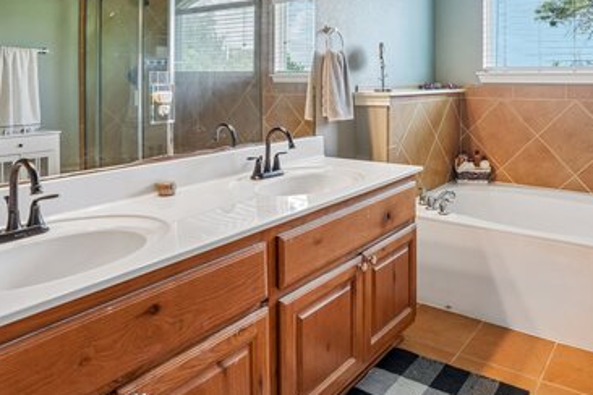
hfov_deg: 64.9
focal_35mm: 28
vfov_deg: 44.5
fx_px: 461
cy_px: 88
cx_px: 356
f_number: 8
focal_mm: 16
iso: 400
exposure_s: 1/30
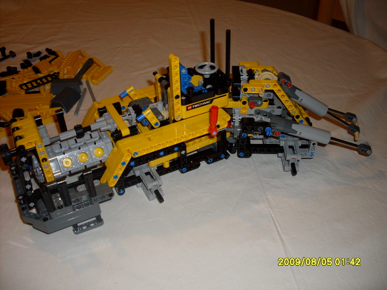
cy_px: 145
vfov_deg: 37.7
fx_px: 425
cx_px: 194
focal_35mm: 38
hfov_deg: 49.0
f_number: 2.8
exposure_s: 1/45
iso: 100
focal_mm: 6.3
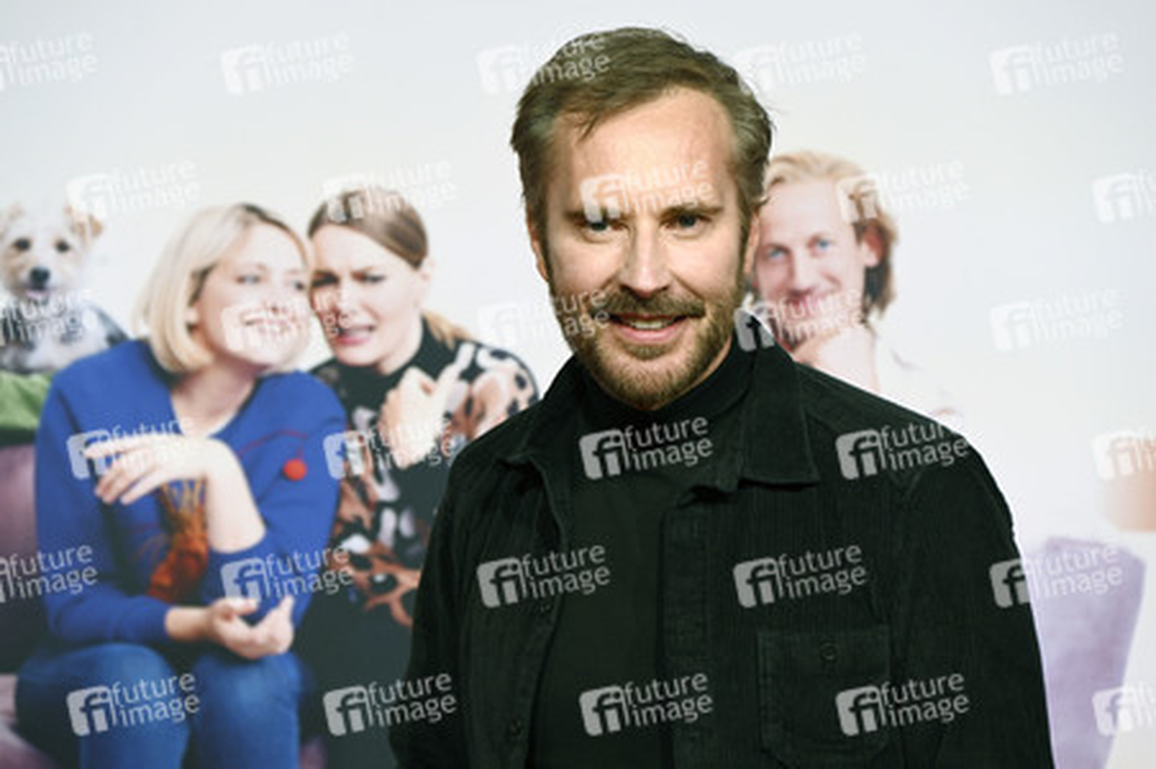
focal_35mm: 150
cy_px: 384
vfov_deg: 9.1
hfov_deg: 13.7
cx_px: 578
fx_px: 4813
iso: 1000
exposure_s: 1/160
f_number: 6.3
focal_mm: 150
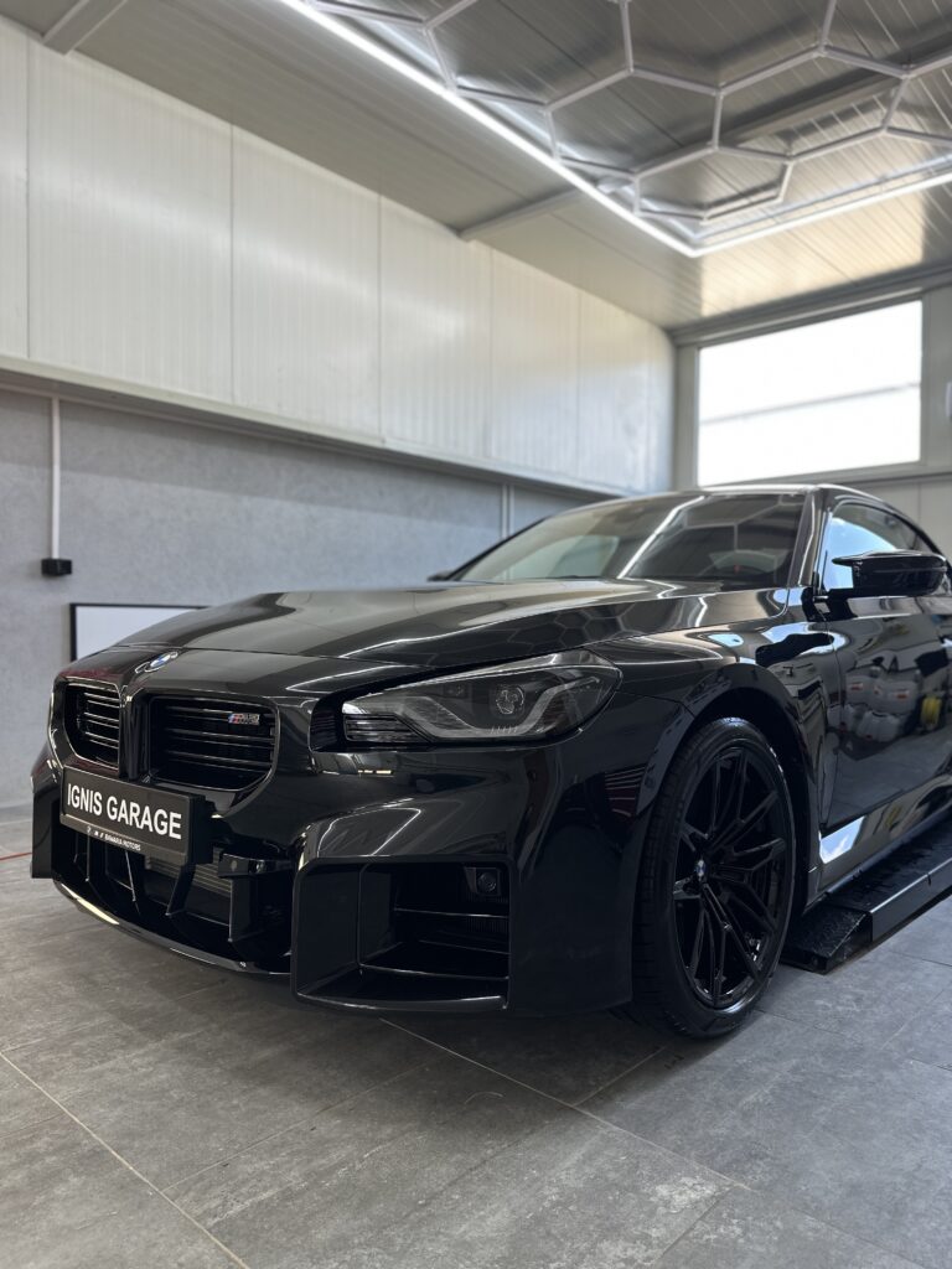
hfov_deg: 56.8
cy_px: 634
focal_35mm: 24
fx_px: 880
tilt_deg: -0.2
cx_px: 476
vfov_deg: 71.6
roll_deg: +0.5
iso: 64
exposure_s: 1/100
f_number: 1.78
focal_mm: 6.86
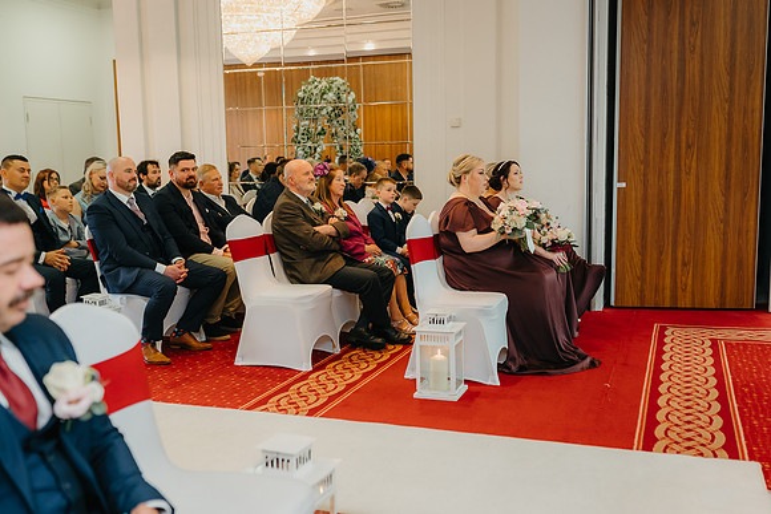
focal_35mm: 37
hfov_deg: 51.7
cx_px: 409
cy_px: 257
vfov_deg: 35.8
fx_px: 796
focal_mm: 35
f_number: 2.2
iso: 1000
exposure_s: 1/160
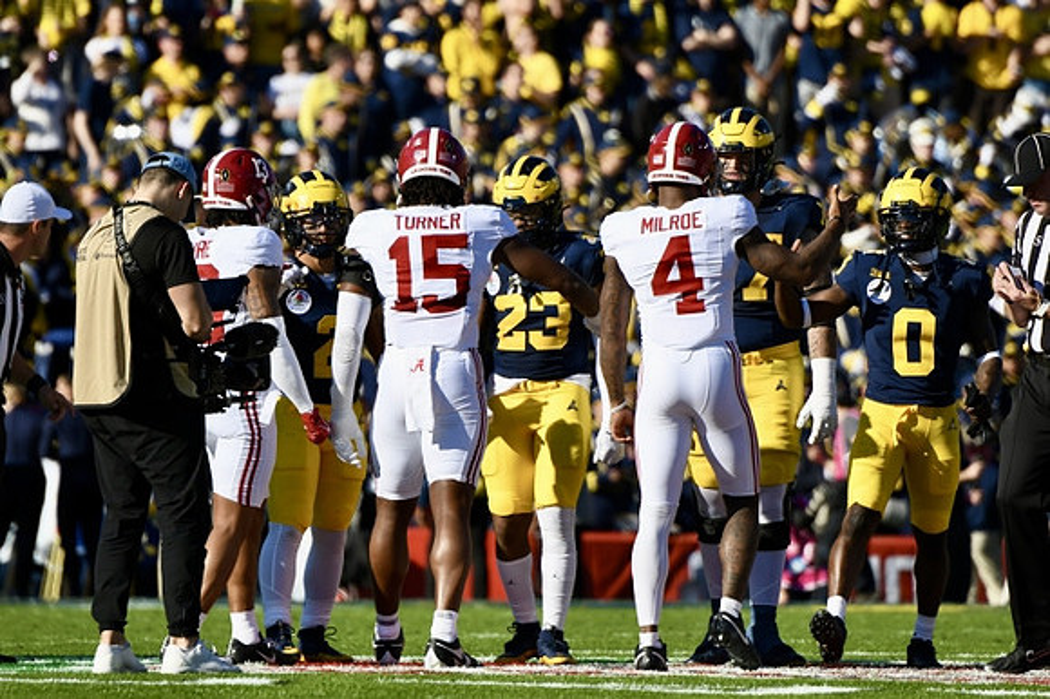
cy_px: 350
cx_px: 525
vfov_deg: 2.3
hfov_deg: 3.4
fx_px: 17489
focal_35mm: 600
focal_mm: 400
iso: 320
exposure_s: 1/2000
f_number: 5.6
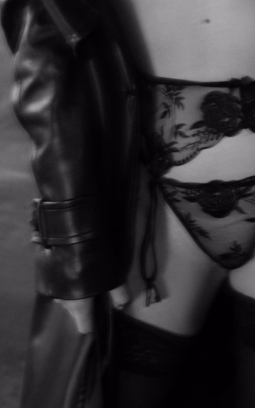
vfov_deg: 24.6
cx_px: 168
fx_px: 923
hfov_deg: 15.7
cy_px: 99
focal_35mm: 83
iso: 200
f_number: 4
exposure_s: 1/1.43
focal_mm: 35
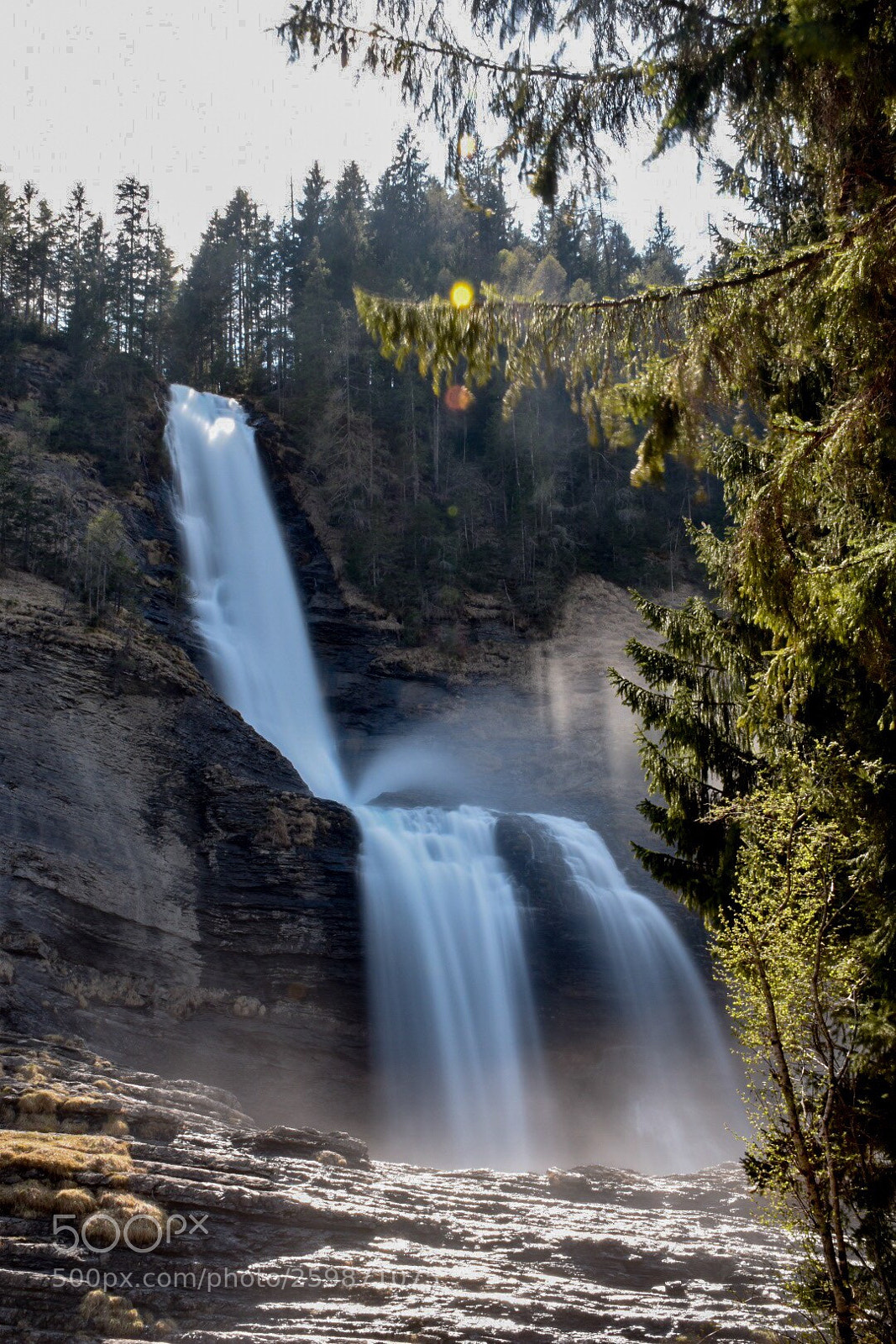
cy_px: 672
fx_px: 1791
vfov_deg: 41.1
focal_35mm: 48
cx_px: 448
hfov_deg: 28.1
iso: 100
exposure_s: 5
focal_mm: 32
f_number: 25
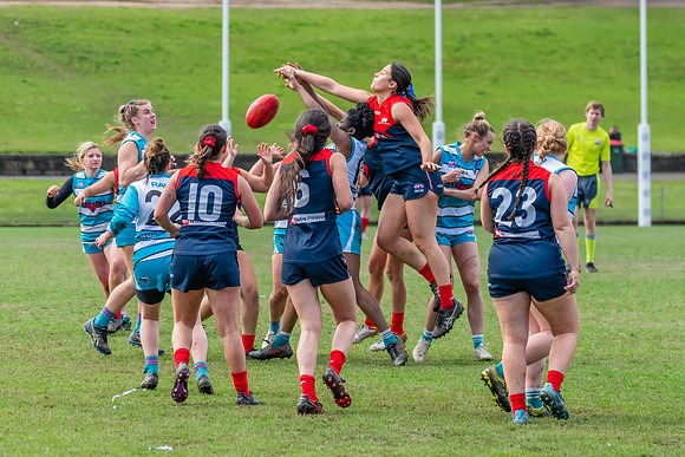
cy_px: 177
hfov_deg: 8.5
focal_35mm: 241
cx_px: 438
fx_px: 4581
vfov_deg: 5.7
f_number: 5
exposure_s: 1/1600
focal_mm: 150
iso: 800
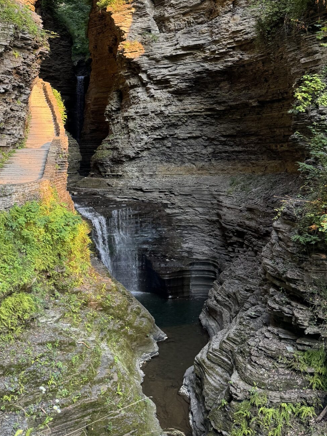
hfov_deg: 30.9
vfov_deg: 38.5
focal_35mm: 47
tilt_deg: +8.5
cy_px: 71
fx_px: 592
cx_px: 150
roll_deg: +1.0
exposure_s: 1/121
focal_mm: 6.76
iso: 160
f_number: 1.78
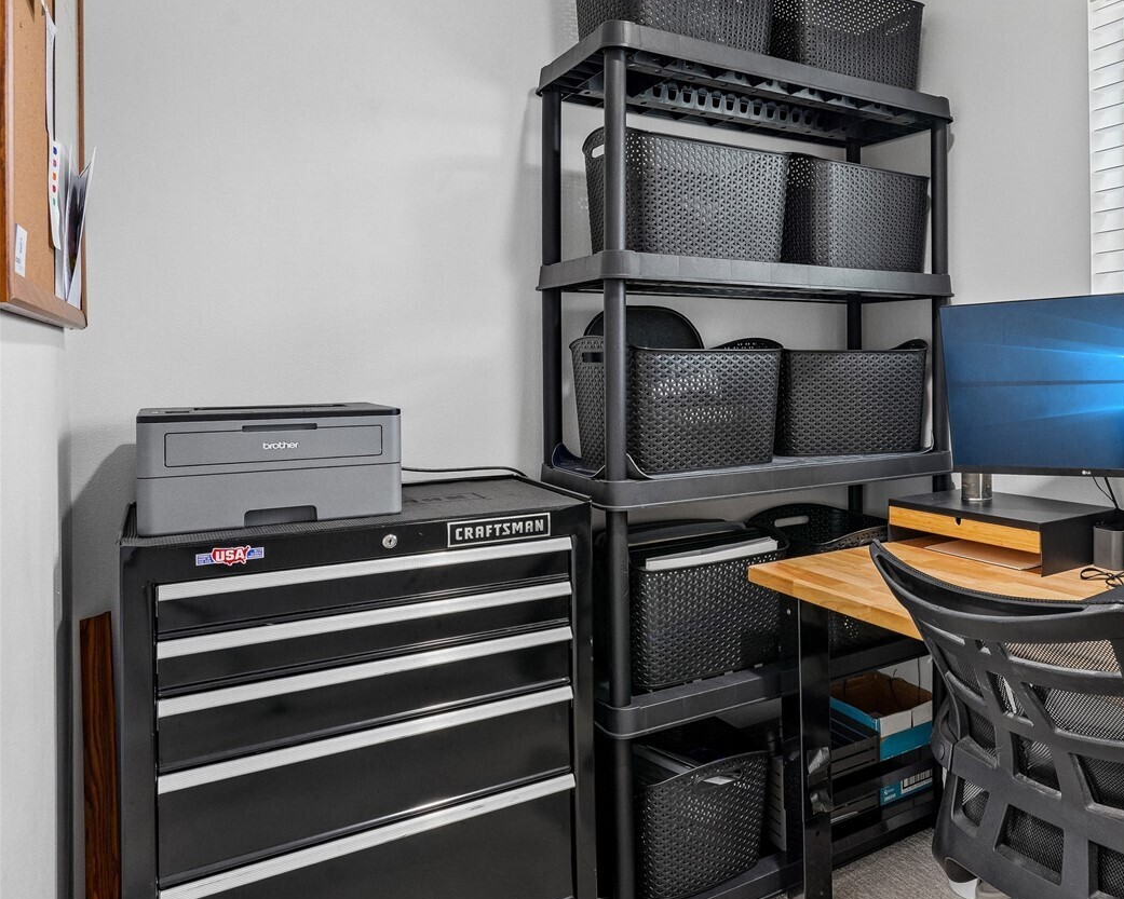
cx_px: 915
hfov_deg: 60.2
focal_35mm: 26
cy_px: 359
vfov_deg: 54.5
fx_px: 865
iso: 2000
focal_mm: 17
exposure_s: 1/30
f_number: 8
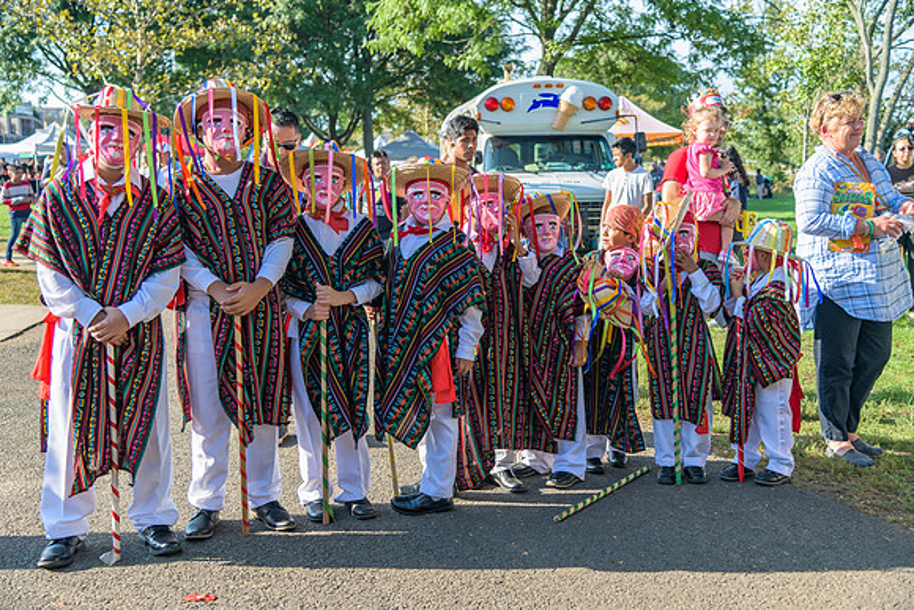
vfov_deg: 30.5
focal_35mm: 44
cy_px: 305
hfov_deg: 44.5
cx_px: 457
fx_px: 1117
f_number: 4
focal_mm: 44
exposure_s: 1/200
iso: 160
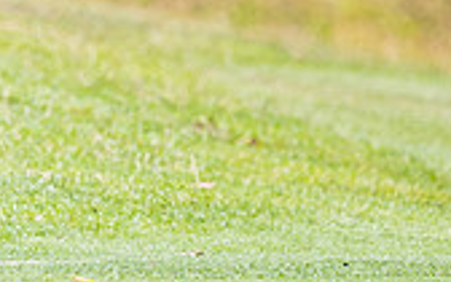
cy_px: -283
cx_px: -334
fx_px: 21374
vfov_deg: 0.8
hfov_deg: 1.2
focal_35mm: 1739
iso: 200
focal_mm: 300
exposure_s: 1/1000
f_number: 4
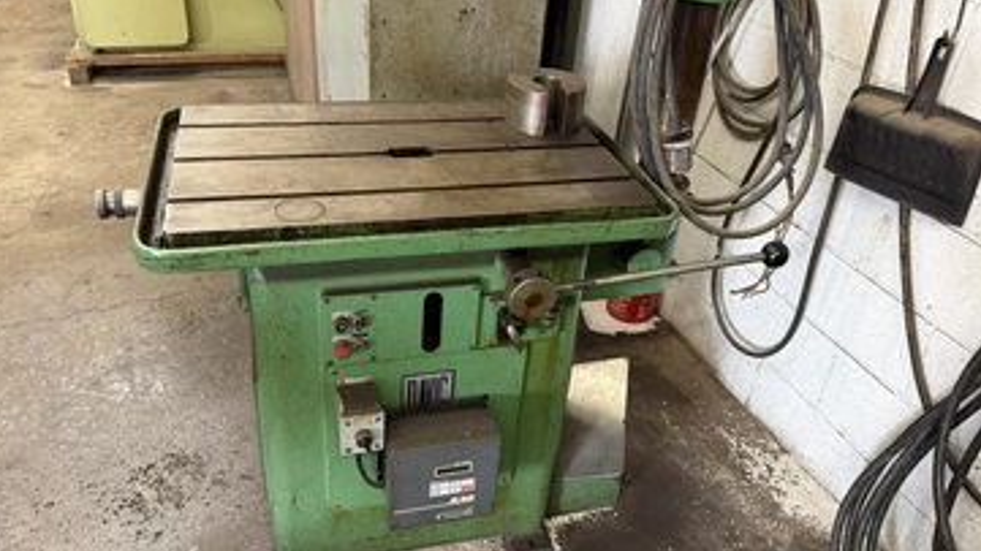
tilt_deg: -31.3
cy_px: 266
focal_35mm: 29
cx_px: 484
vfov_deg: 40.2
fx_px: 754
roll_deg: -4.1
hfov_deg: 66.1
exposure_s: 1/60
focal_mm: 6.76
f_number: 1.78
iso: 250
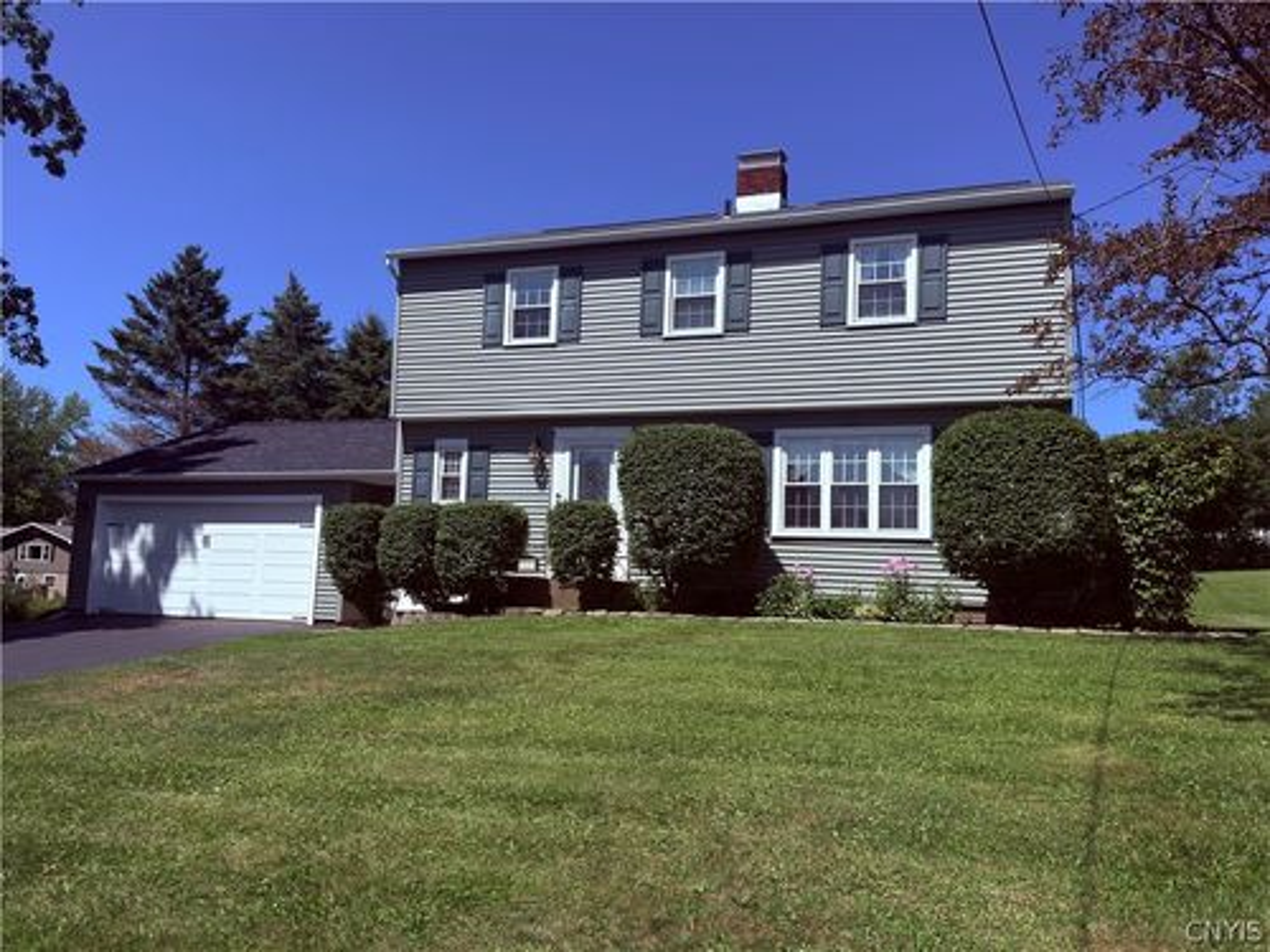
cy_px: 476
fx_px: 1064
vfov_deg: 48.2
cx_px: 635
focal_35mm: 29
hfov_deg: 61.7
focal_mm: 6.76
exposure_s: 1/5236
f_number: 1.78
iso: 64
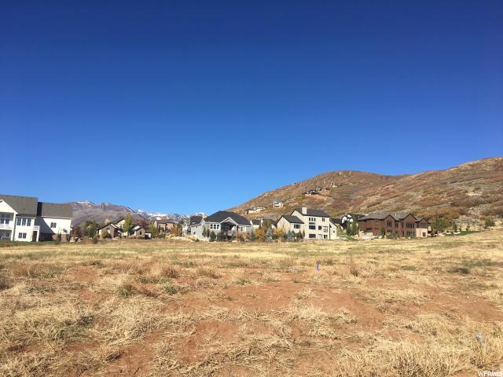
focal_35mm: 29
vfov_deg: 48.2
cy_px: 188
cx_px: 252
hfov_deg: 61.7
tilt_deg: +11.2
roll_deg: -1.3
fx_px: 421
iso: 25
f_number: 2.2
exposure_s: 1/1748
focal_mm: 4.15
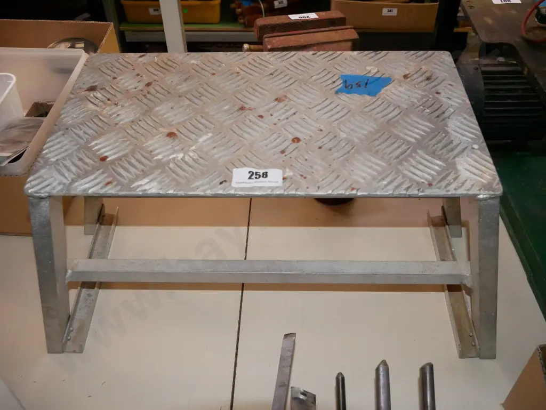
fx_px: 568
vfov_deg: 39.7
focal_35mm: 36
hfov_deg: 51.3
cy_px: 205
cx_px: 273
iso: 3200
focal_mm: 18
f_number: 5.6
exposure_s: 1/160
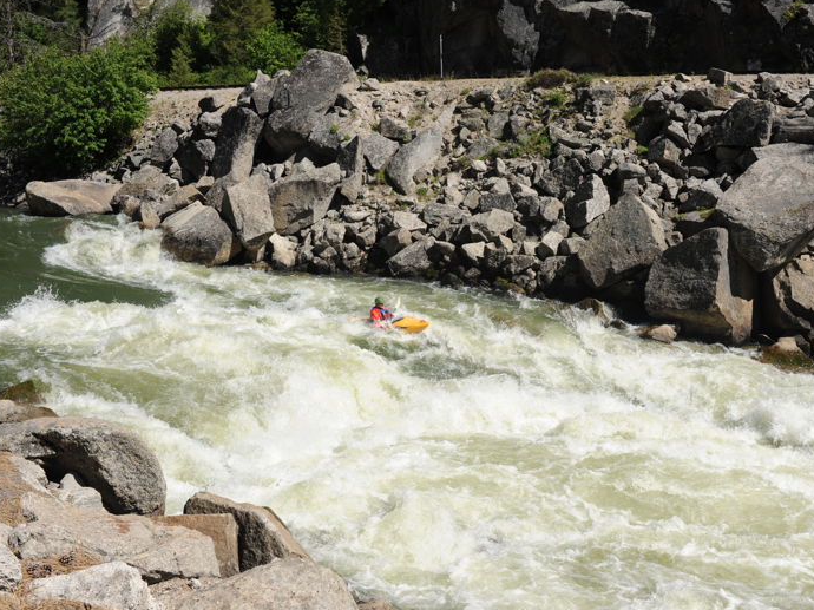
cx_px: 460
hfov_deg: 47.8
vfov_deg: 36.8
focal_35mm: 39
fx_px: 917
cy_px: 301
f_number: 9
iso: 200
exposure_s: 1/500
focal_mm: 35
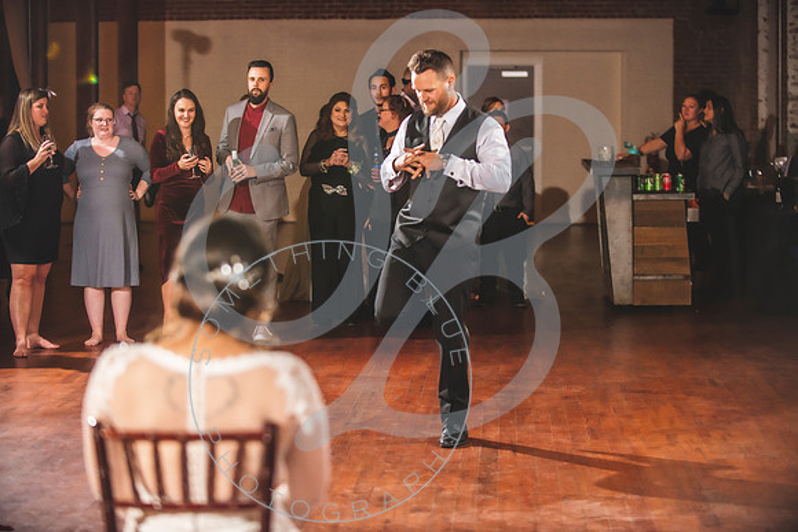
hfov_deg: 23.6
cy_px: 266
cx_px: 399
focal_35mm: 86
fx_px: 1907
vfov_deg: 15.9
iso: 1250
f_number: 2.8
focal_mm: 86
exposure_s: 1/200
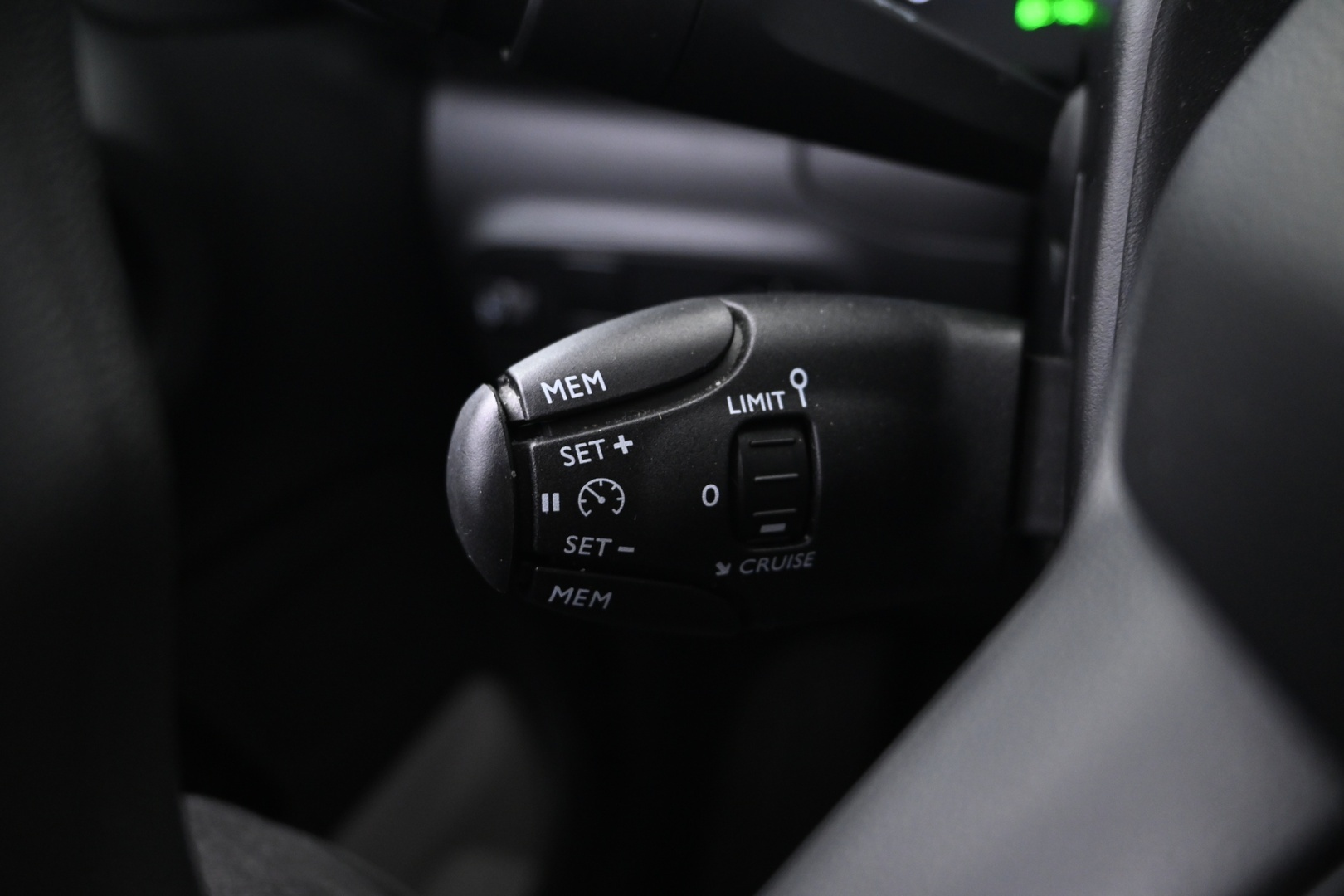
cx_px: 672
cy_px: 448
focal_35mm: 28
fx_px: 1064
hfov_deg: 64.6
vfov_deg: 45.7
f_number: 3.8
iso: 1600
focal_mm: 19
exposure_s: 1/4
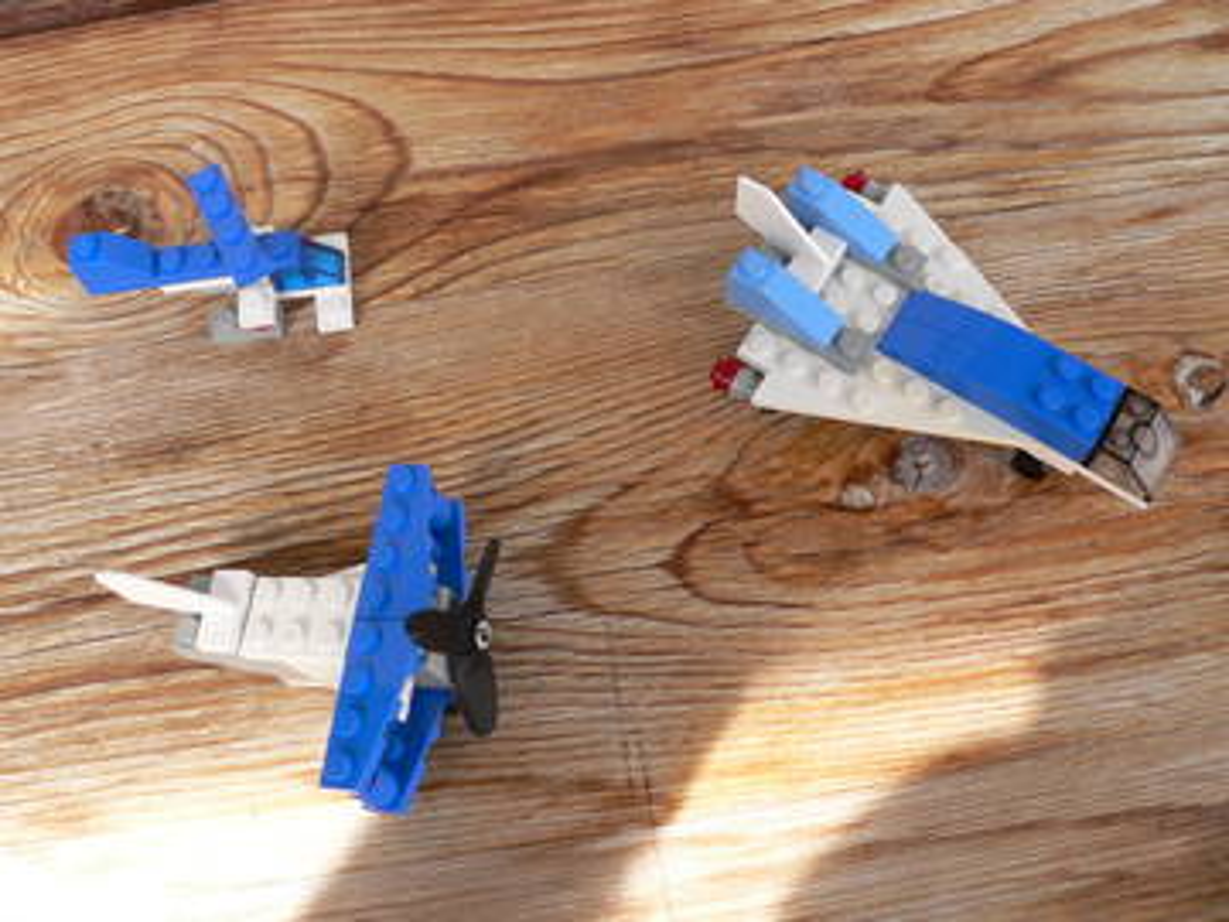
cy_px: 461
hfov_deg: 51.4
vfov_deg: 39.7
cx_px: 614
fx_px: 1278
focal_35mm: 36
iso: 80
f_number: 4
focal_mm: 6
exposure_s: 1/100
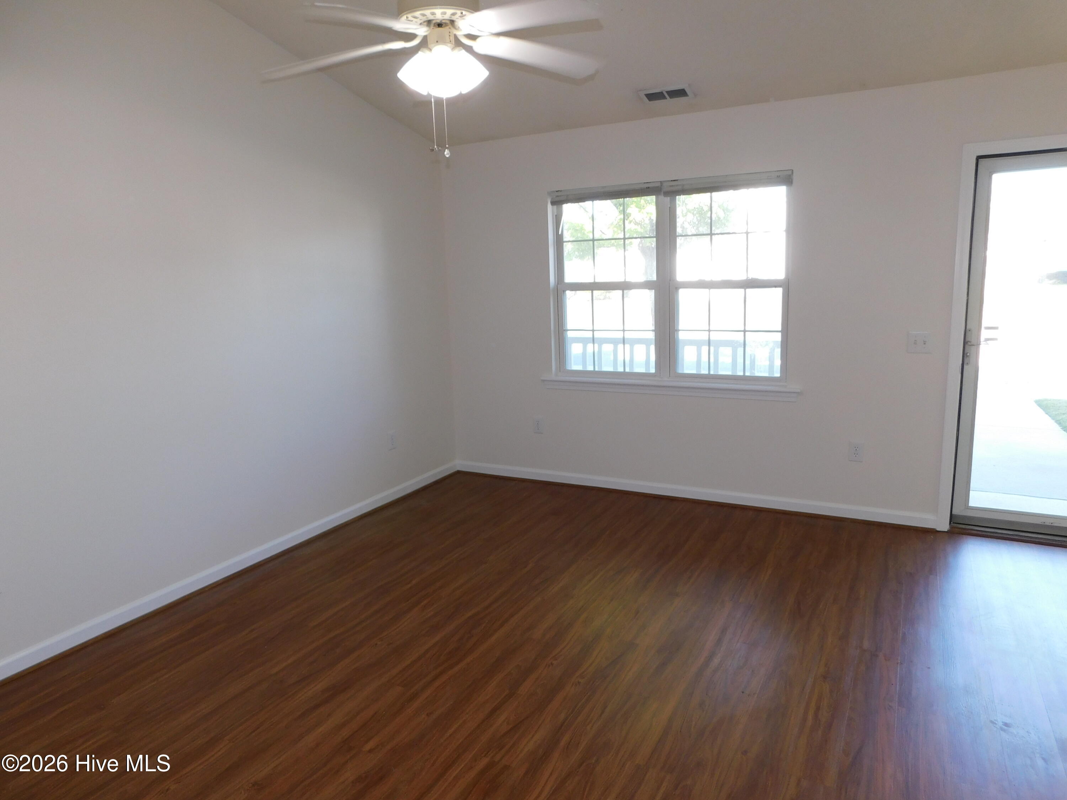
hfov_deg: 73.9
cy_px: 400
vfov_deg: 58.9
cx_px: 534
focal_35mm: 23
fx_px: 709
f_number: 3
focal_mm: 4
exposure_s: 1/50
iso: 125
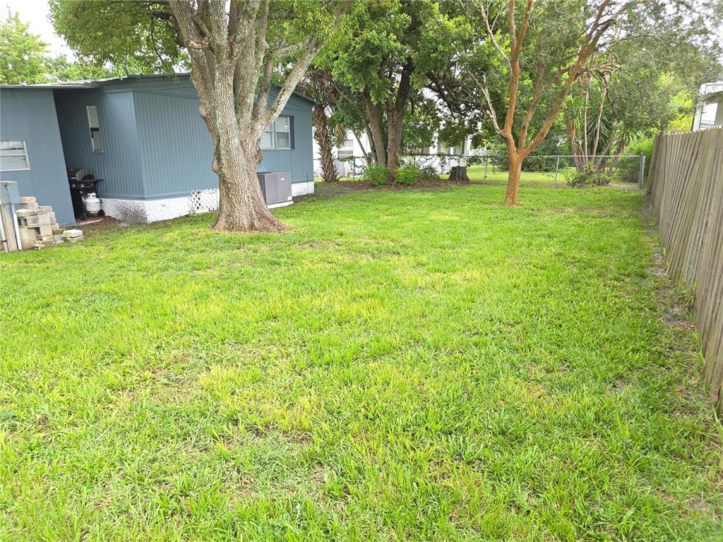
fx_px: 480
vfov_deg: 58.9
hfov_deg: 73.9
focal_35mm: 23
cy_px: 271
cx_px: 362
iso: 12
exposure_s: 1/60
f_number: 1.7
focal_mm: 6.3
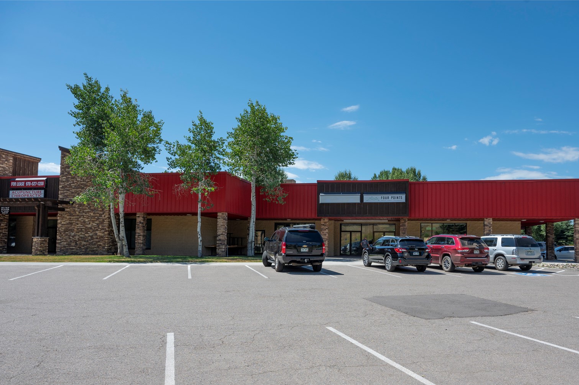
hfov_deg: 67.4
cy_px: 216
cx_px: 307
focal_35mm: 27
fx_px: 434
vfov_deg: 47.8
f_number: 7.1
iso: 100
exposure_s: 1/400
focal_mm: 24
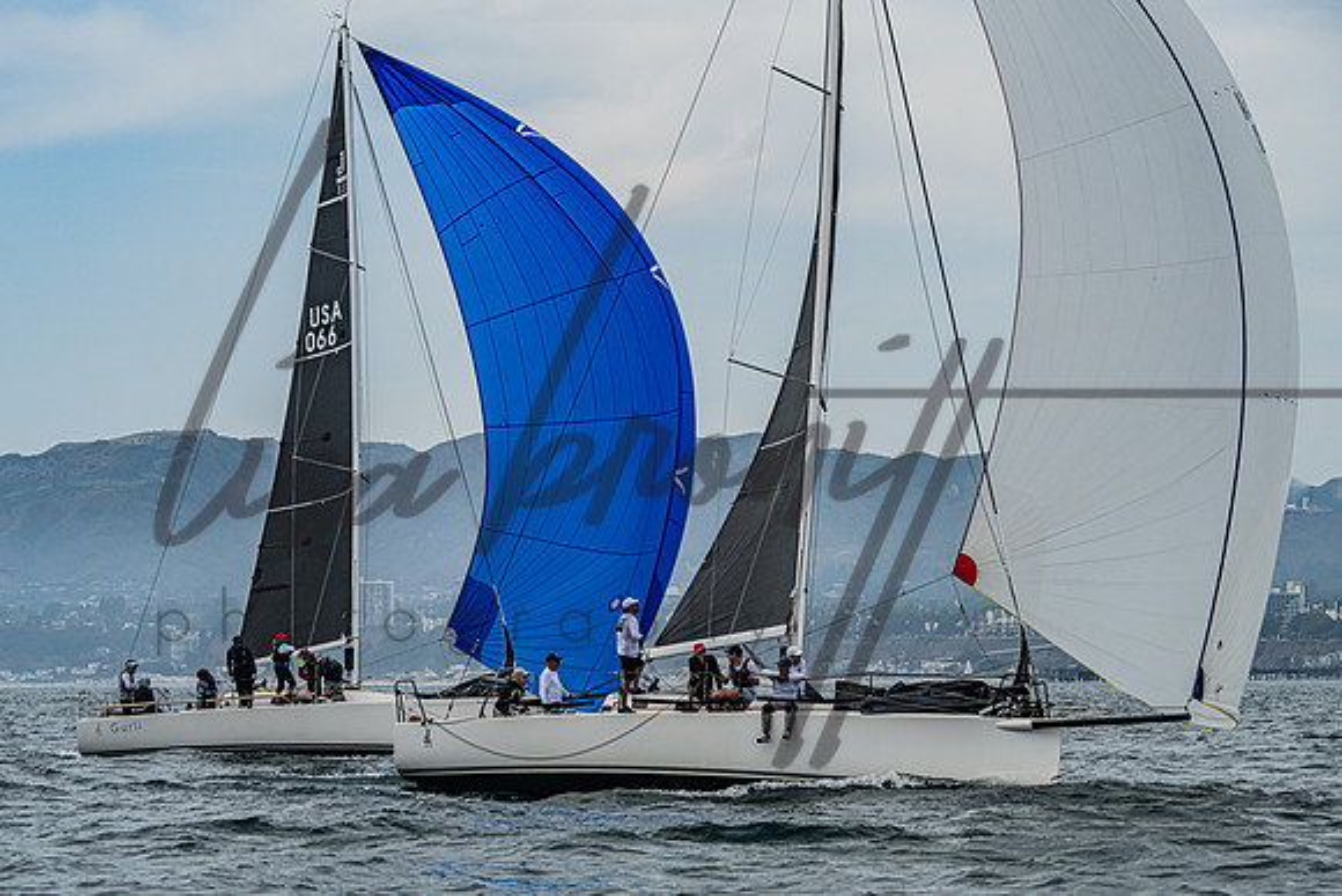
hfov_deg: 14.5
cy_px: 507
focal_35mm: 142
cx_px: 623
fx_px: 5281
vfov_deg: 9.7
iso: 400
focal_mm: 120
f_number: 8
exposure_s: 1/3200
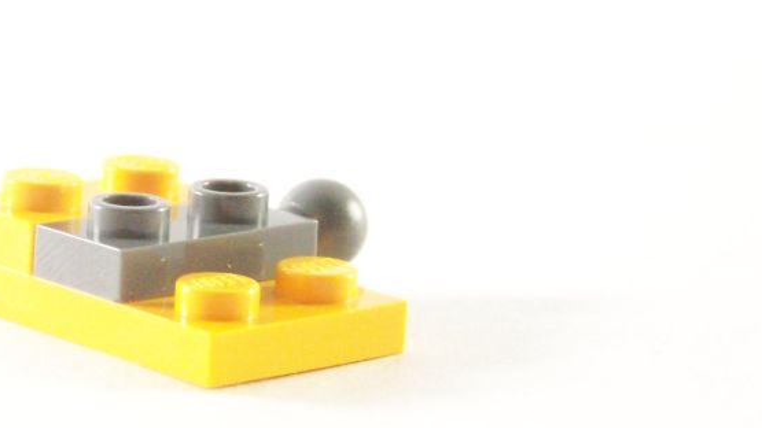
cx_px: 227
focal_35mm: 211
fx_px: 4263
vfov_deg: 5.8
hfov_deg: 10.2
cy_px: 213
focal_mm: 17.5
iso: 400
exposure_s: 1/45
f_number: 3.2
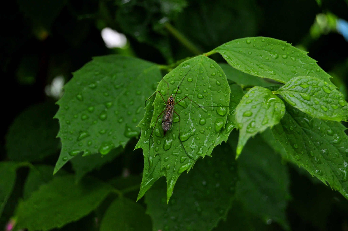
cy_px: 116
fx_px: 796
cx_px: 174
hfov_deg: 24.6
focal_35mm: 82
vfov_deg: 16.5
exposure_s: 1/40
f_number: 5.6
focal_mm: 55
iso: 800
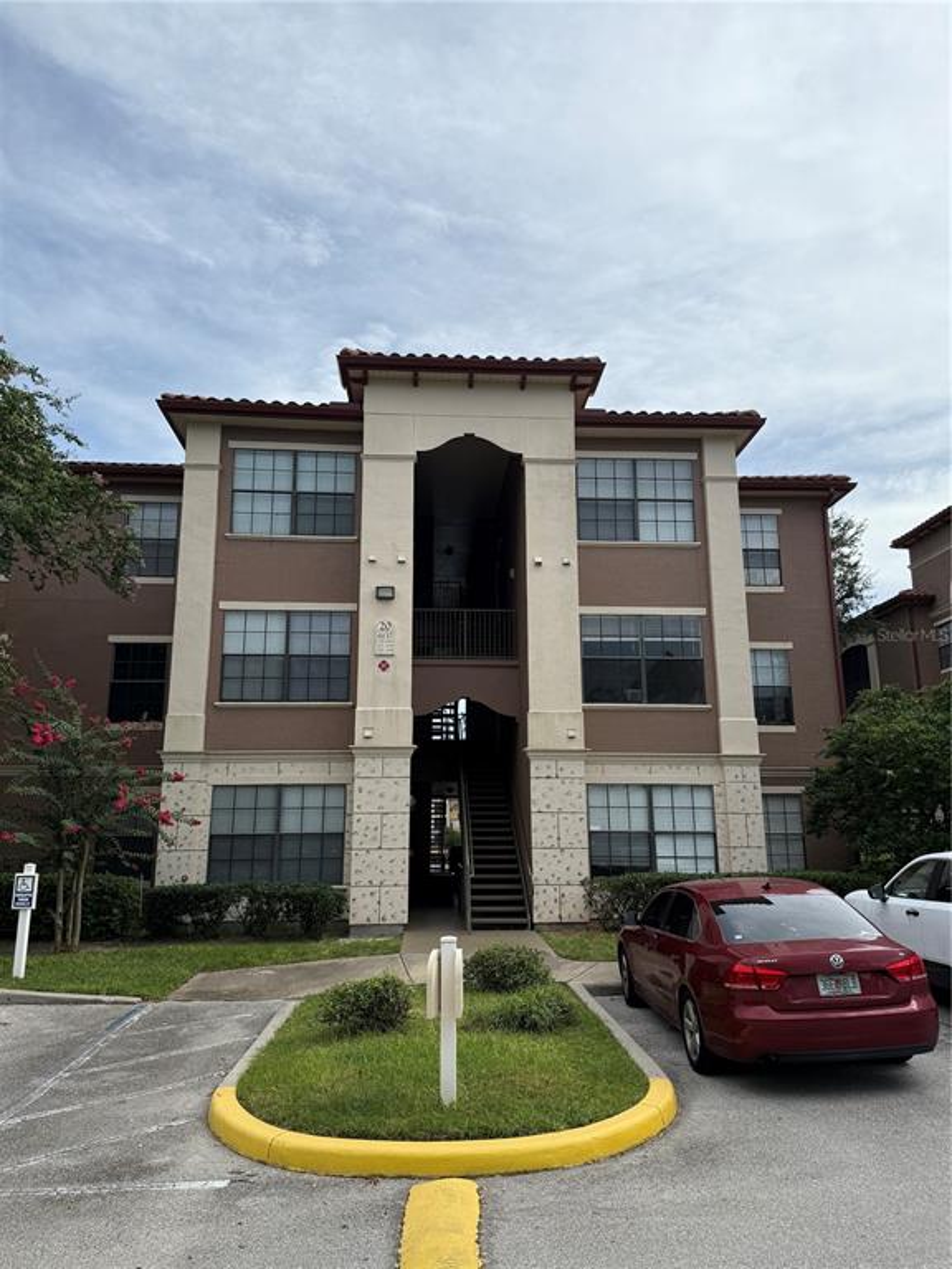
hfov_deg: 56.8
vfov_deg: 71.6
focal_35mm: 24
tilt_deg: +13.6
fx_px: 880
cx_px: 476
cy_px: 634
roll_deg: -0.7
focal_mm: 6.76
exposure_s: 1/4405
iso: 80
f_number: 1.78
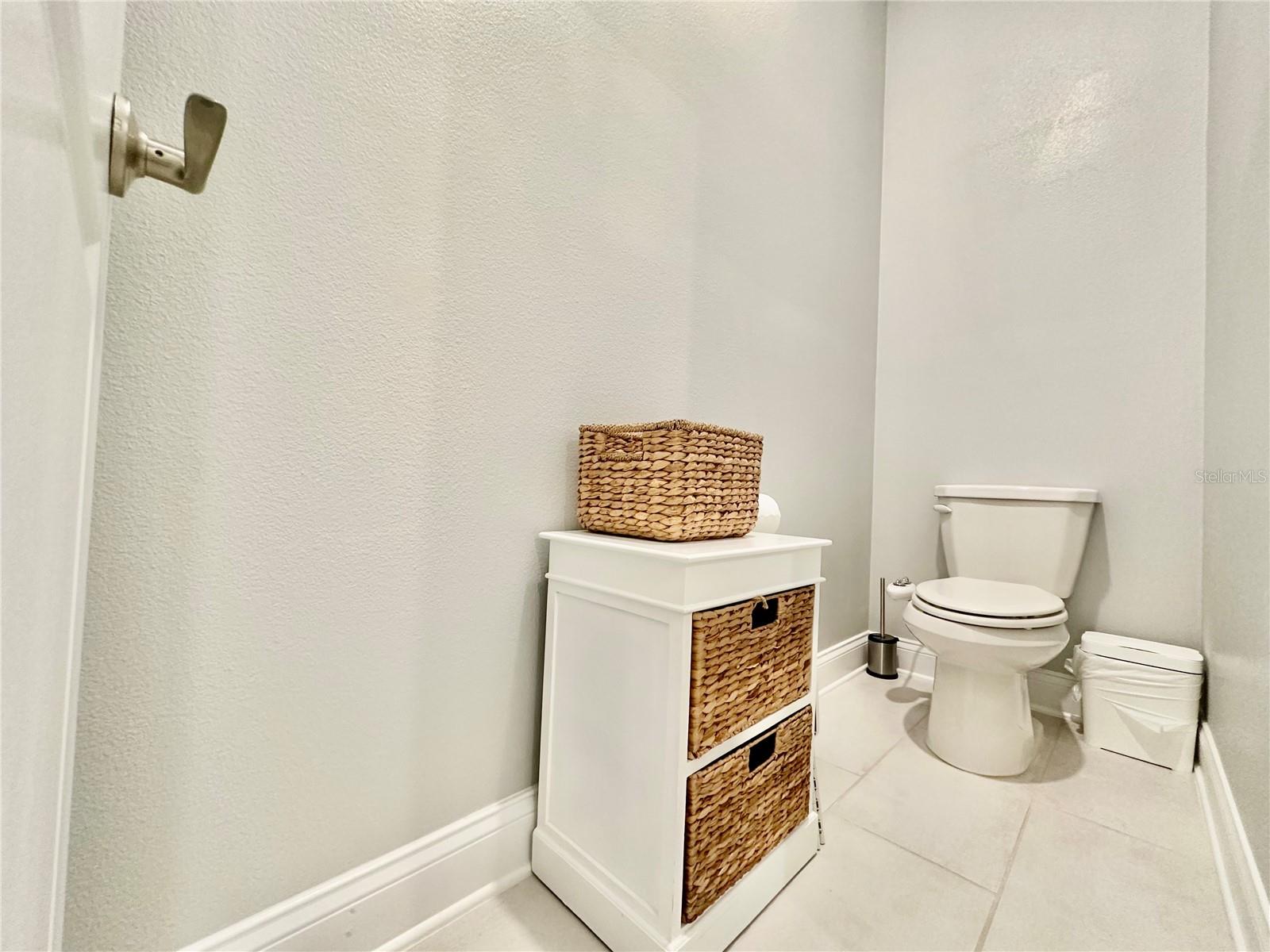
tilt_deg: +1.5
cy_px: 476
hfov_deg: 102.1
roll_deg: -2.4
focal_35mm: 14
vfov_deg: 85.7
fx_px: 514
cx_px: 635
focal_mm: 2.22
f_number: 2.2
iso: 320
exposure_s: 1/60
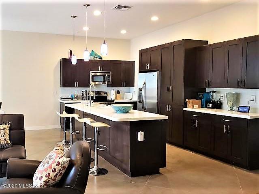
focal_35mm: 26
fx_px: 194
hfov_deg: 67.3
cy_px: 97
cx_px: 130
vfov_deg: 53.0
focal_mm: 4.3
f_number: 2.4
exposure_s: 1/24
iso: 320
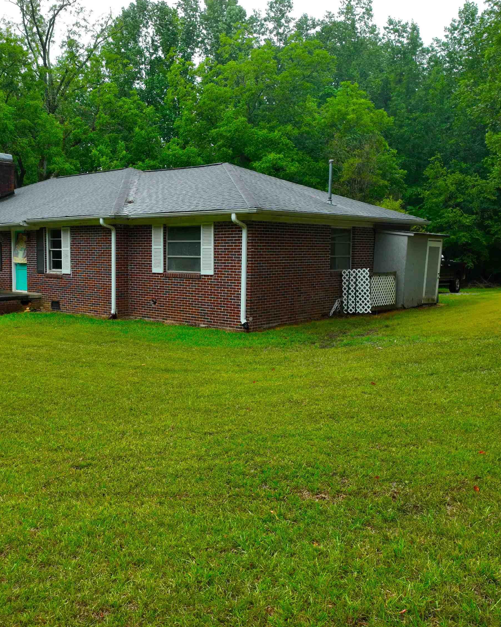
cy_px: 309
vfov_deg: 55.7
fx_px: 593
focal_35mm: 32
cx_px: 164
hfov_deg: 45.1
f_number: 2.8
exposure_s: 1/15
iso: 190
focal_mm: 12.29
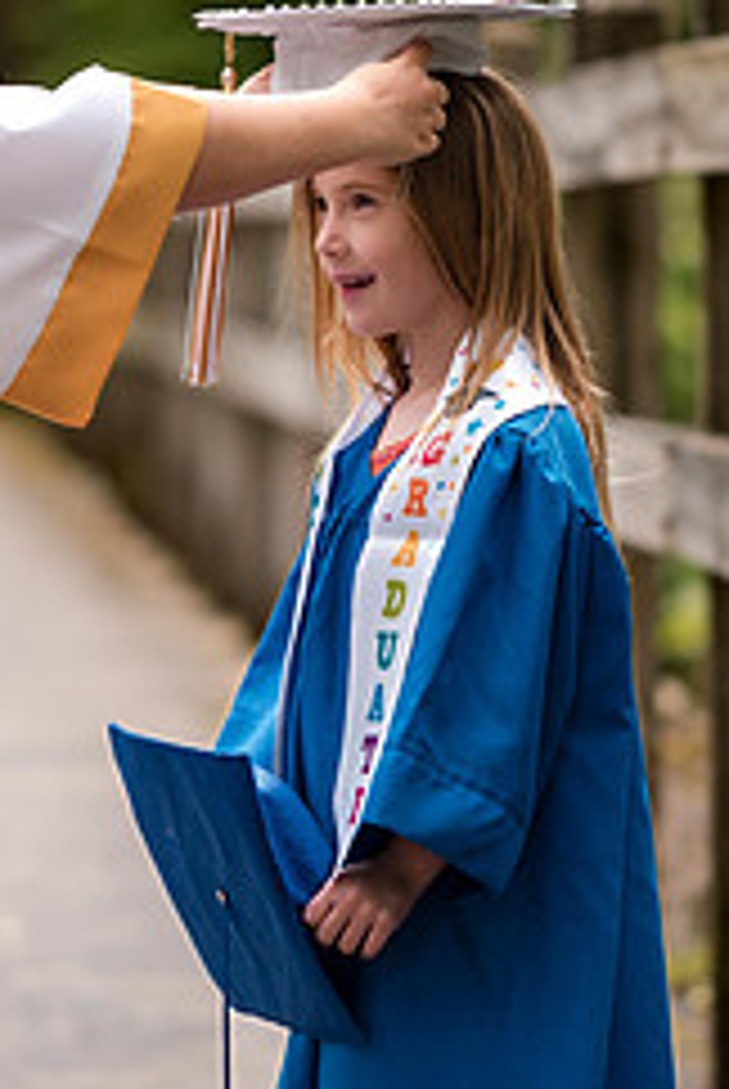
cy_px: 370
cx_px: 333
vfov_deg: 7.8
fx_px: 8026
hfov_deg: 5.2
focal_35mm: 265
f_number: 1.8
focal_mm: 85
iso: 50
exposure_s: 1/500
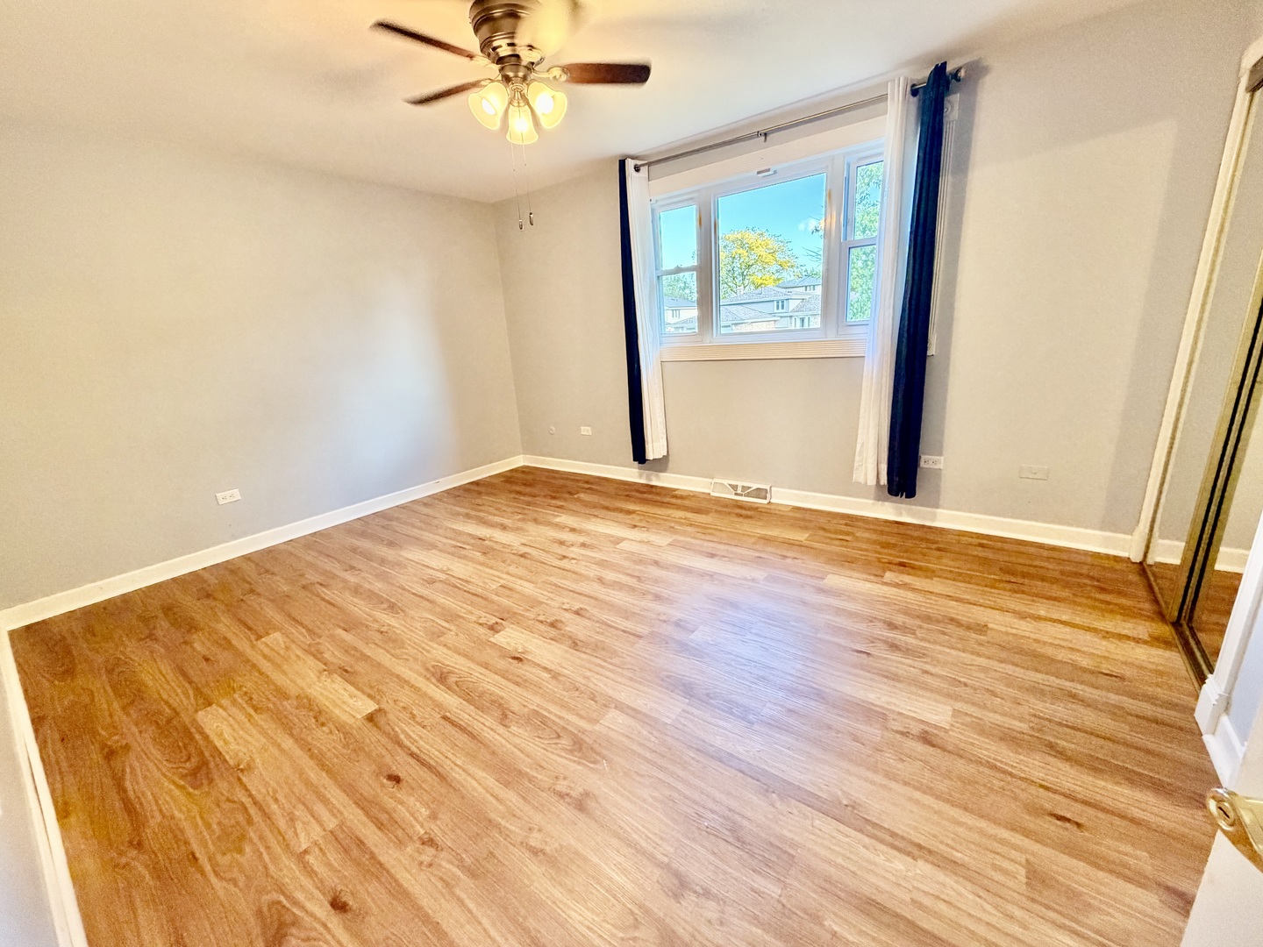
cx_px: 632
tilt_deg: -15.9
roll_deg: +4.6
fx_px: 511
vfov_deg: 85.7
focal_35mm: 14
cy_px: 474
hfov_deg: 102.1
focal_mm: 2.22
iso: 400
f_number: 2.2
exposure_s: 1/60
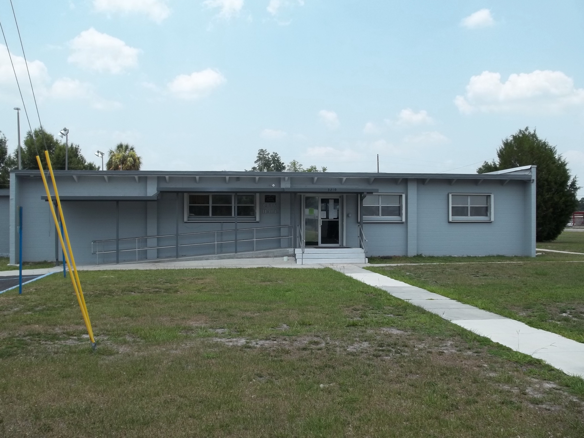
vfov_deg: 42.9
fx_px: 557
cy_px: 219
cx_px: 292
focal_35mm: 33
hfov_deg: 55.4
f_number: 8
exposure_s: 1/160
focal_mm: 5.9
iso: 64
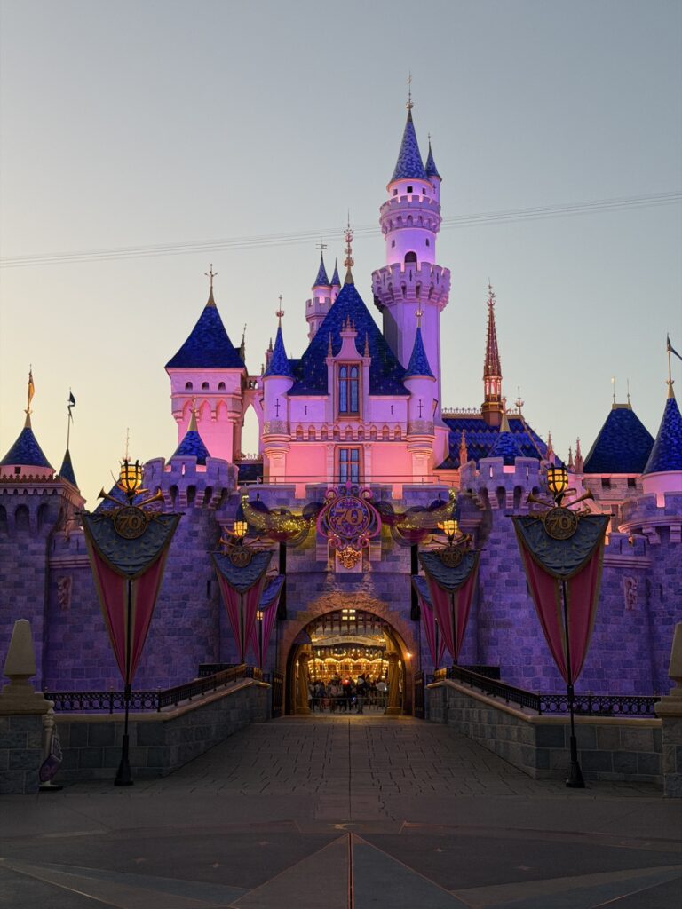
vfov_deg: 39.7
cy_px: 454
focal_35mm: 48
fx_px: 1261
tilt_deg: +10.7
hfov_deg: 30.3
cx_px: 341
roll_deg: +0.0
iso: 250
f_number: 1.78
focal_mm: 6.76
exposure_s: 1/60
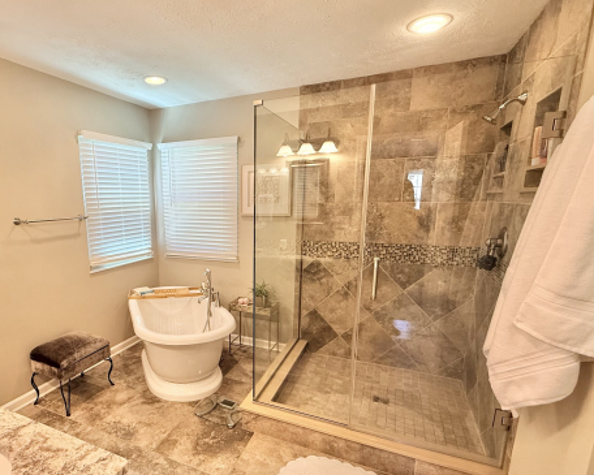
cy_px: 272
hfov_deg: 78.7
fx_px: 352
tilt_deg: -10.5
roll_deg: +1.8
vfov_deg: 67.8
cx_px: 218
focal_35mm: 20
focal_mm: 2.22
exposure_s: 1/120
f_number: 2.2
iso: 250
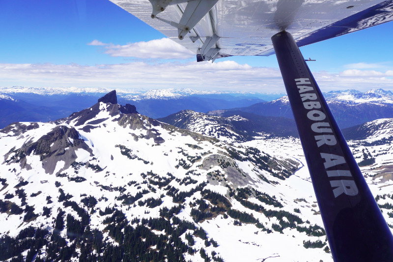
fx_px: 262
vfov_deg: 53.1
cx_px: 196
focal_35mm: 24
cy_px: 131
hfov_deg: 73.8
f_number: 10
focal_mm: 16
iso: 100
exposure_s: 1/400
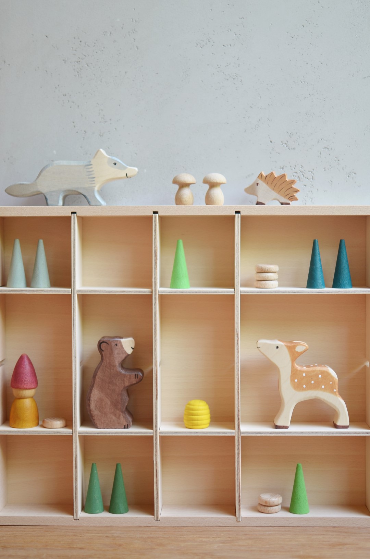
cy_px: 280
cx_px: 185
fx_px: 813
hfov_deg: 25.6
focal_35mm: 52
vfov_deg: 37.9
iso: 125
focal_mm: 35
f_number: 1.8
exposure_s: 1/100
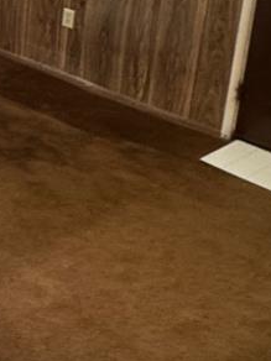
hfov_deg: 16.1
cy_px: -31
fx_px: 752
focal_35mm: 72
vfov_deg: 25.2
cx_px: -263
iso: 160
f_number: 2.2
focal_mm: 2.22
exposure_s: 1/120
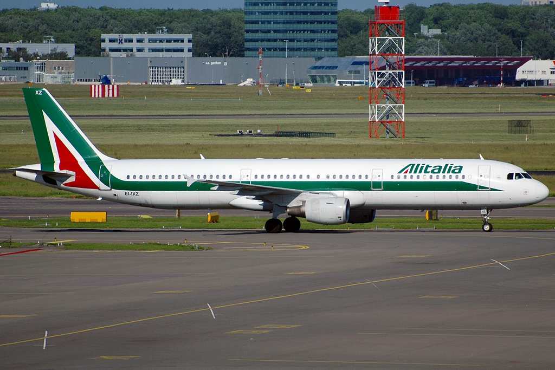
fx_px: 6938
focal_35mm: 450
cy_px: 185
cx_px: 278
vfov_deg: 3.1
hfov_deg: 4.6
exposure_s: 1/1600
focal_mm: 300
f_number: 5.6
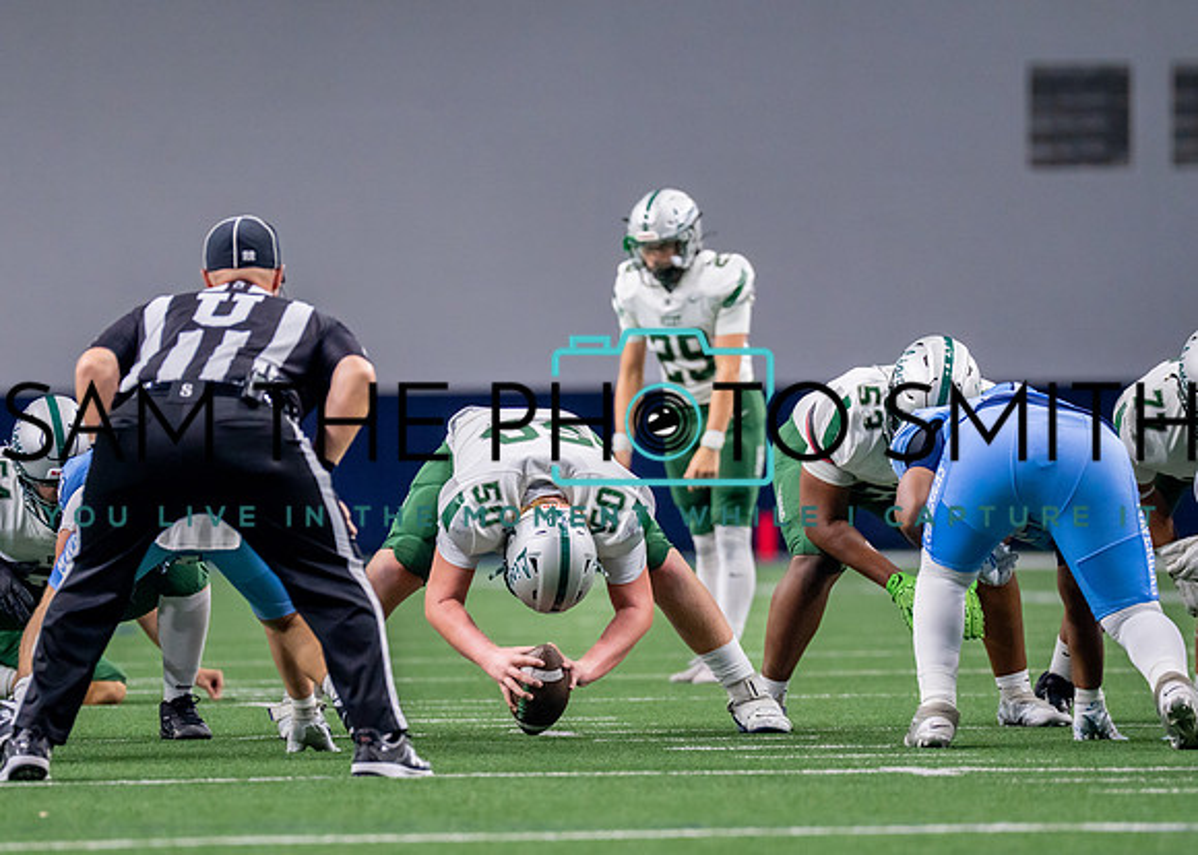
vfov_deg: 4.4
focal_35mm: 327
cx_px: 505
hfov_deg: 6.2
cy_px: 497
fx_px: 11115
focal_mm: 200
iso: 2000
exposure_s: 1/1000
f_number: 2.8
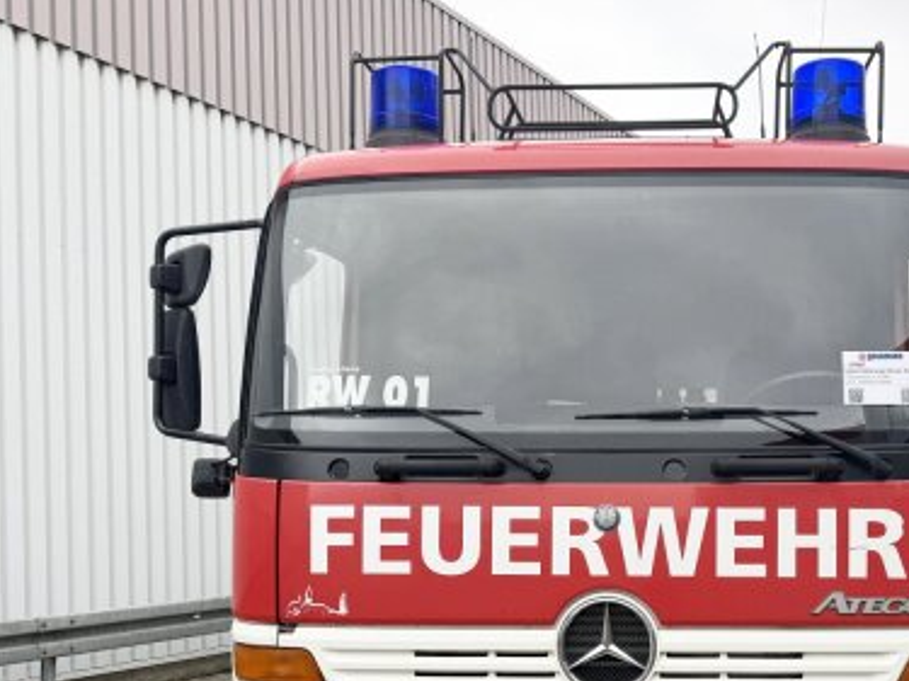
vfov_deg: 34.5
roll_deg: +1.3
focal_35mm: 41
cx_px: 613
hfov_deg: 45.0
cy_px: 497
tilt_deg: +3.2
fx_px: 1076
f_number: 1.78
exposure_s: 1/700
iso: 80
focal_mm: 6.76
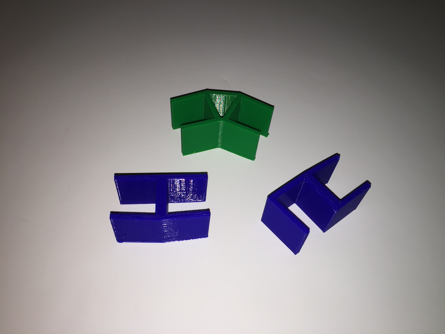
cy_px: 167
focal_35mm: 29
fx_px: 373
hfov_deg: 61.7
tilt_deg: -54.5
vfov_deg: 48.2
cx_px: 222
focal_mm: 4.15
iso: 32
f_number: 2.2
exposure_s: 1/100
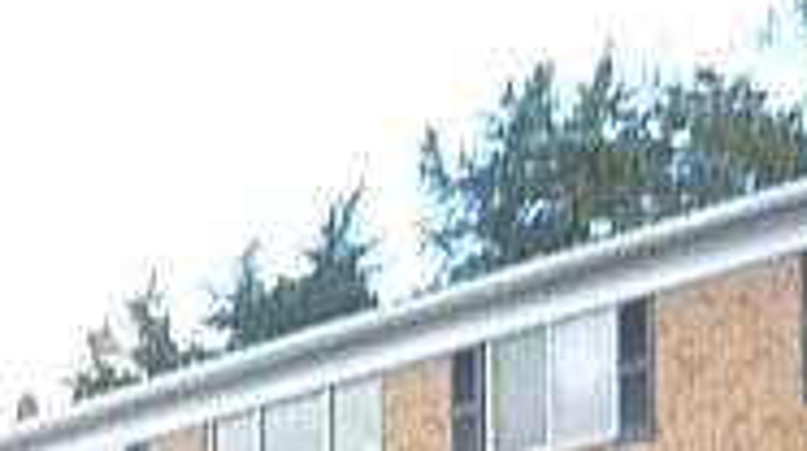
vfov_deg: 10.3
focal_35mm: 109
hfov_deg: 19.4
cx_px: 104
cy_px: 880
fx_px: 2329
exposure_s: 1/60
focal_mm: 5.2
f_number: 8
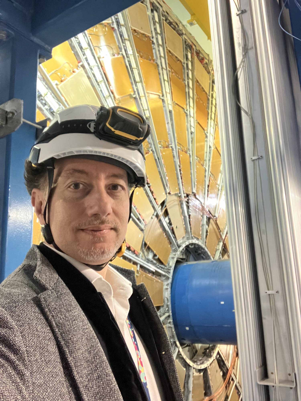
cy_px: 200
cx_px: 150
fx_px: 371
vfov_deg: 56.8
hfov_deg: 44.2
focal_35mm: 32
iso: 500
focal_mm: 2.87
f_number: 2.2
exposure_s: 1/25
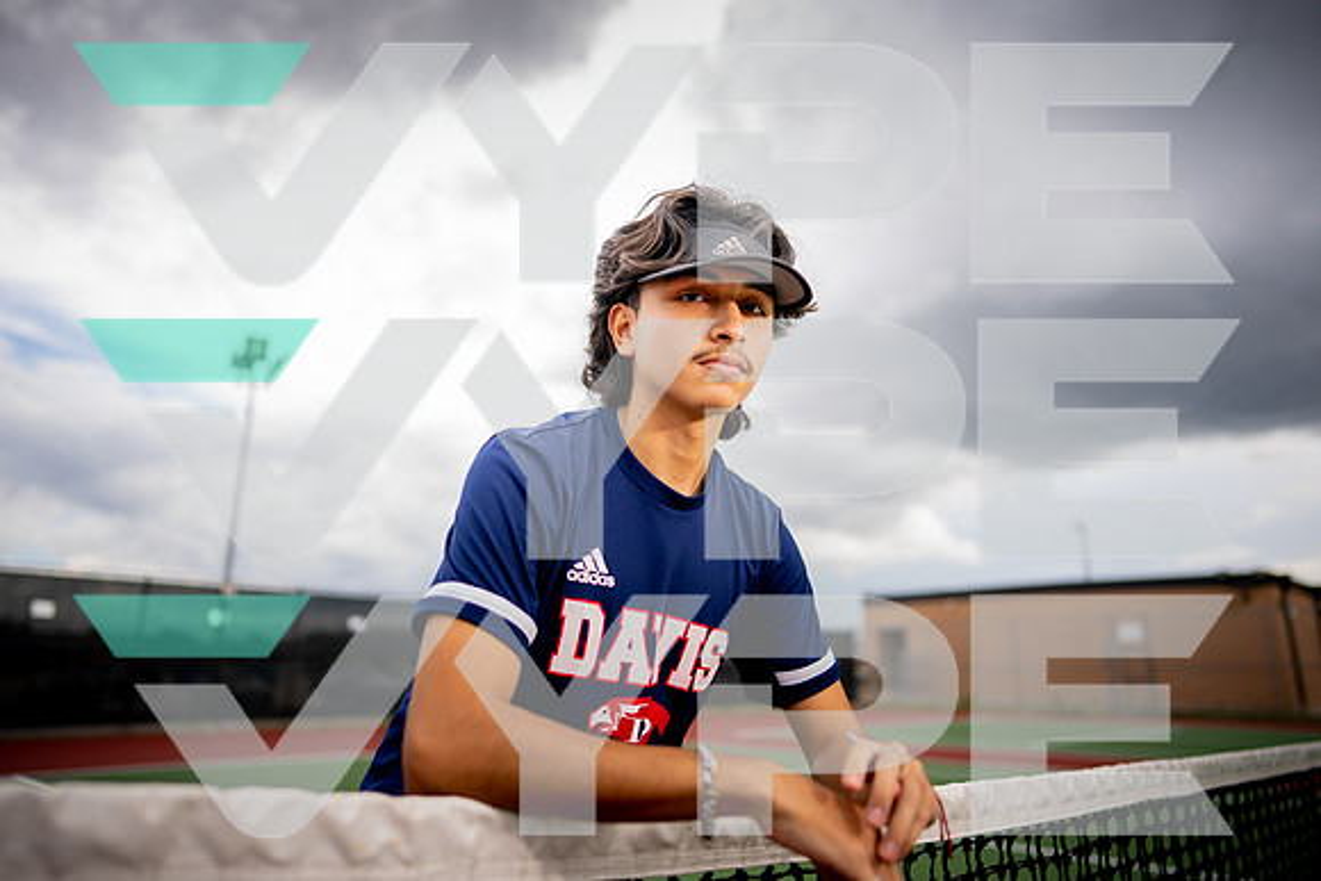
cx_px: 660
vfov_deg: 53.2
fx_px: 881
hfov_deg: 73.7
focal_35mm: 24
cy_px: 440
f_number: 1.4
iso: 50
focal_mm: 24
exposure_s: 1/1250
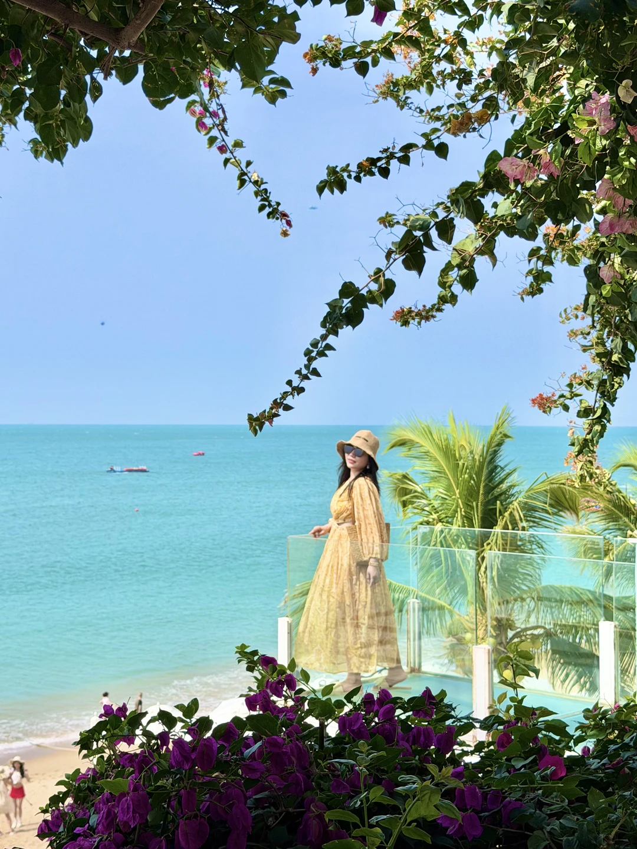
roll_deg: -0.4
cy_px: 424
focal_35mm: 48
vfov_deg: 39.7
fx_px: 1178
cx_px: 318
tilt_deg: +1.5
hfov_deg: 30.3
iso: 64
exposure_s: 1/6024
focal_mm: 6.76
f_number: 1.78
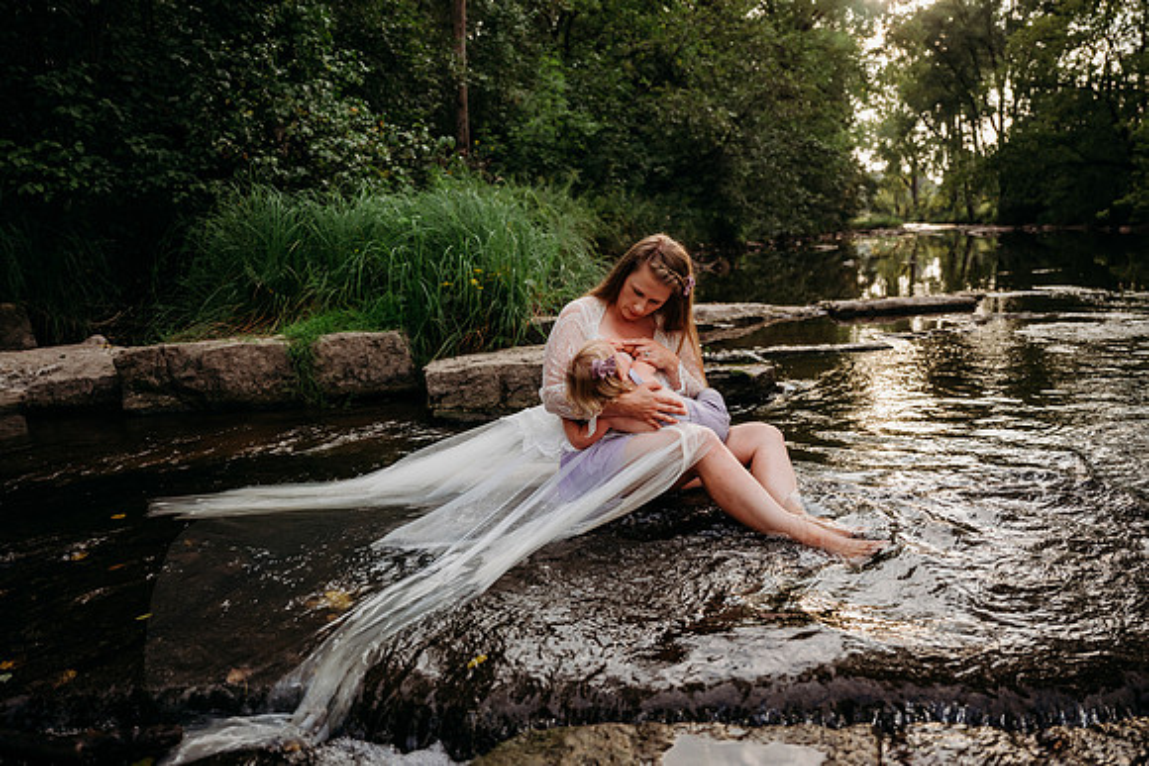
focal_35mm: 28
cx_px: 574
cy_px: 383
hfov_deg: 66.4
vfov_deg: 47.2
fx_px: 878
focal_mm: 27.5
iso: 500
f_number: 2.8
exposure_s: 1/1000
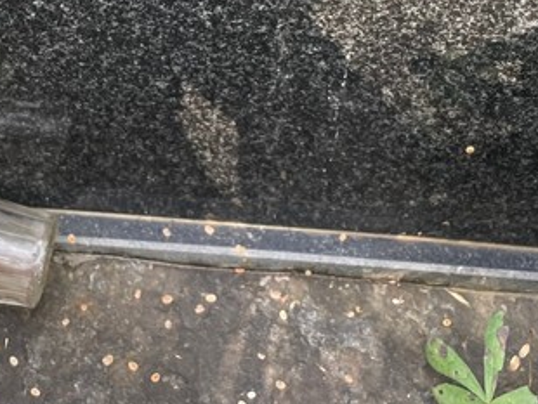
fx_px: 1042
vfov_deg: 20.2
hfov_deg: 28.8
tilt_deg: -43.6
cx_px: 196
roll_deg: -2.9
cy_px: -114
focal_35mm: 67
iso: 40
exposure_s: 1/121
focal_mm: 4.2
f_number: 1.6
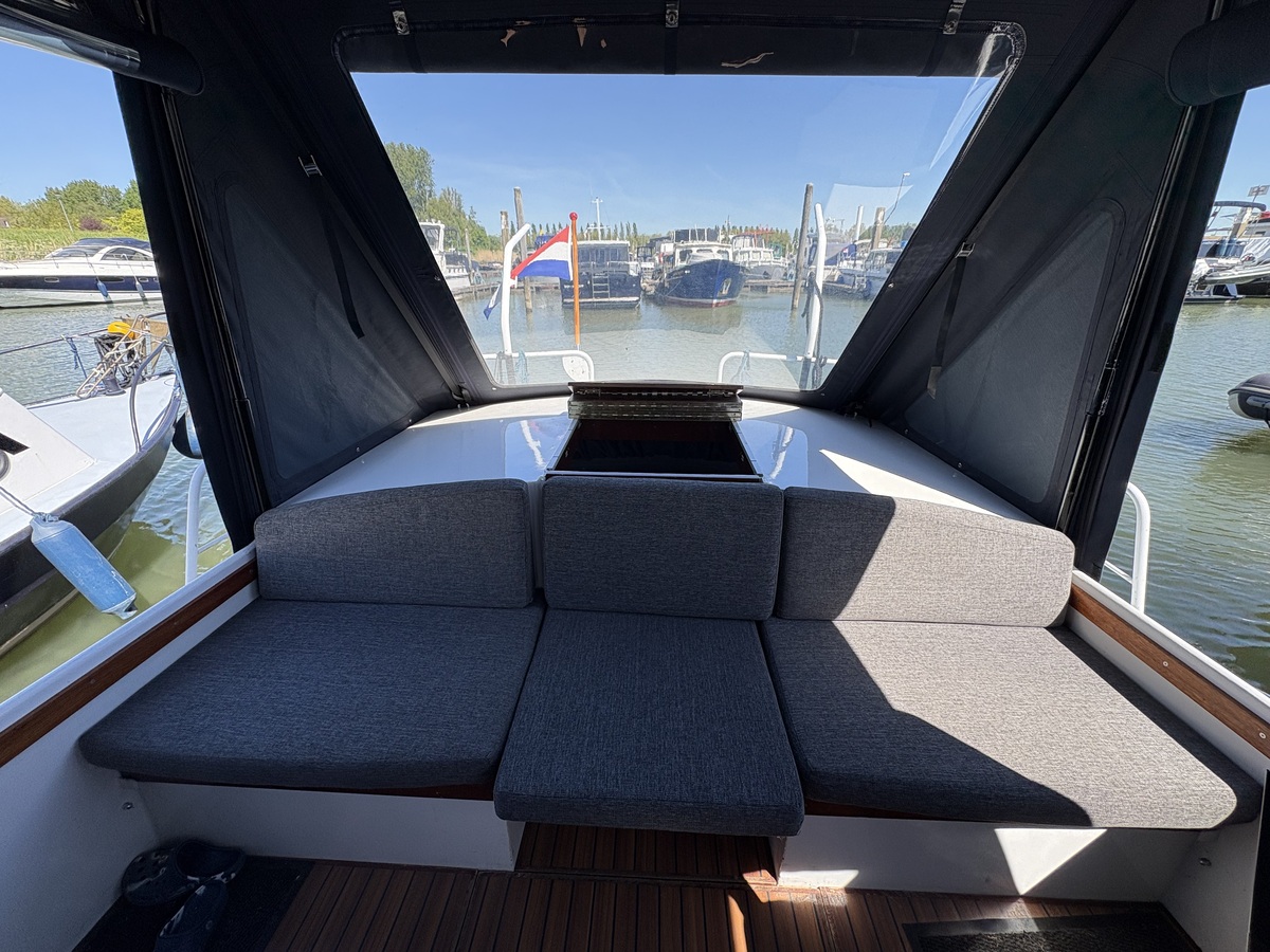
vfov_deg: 85.7
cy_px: 476
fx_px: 514
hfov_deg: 102.1
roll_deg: +0.3
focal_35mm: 14
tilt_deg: -22.2
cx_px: 635
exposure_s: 1/552
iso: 40
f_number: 2.2
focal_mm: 2.22
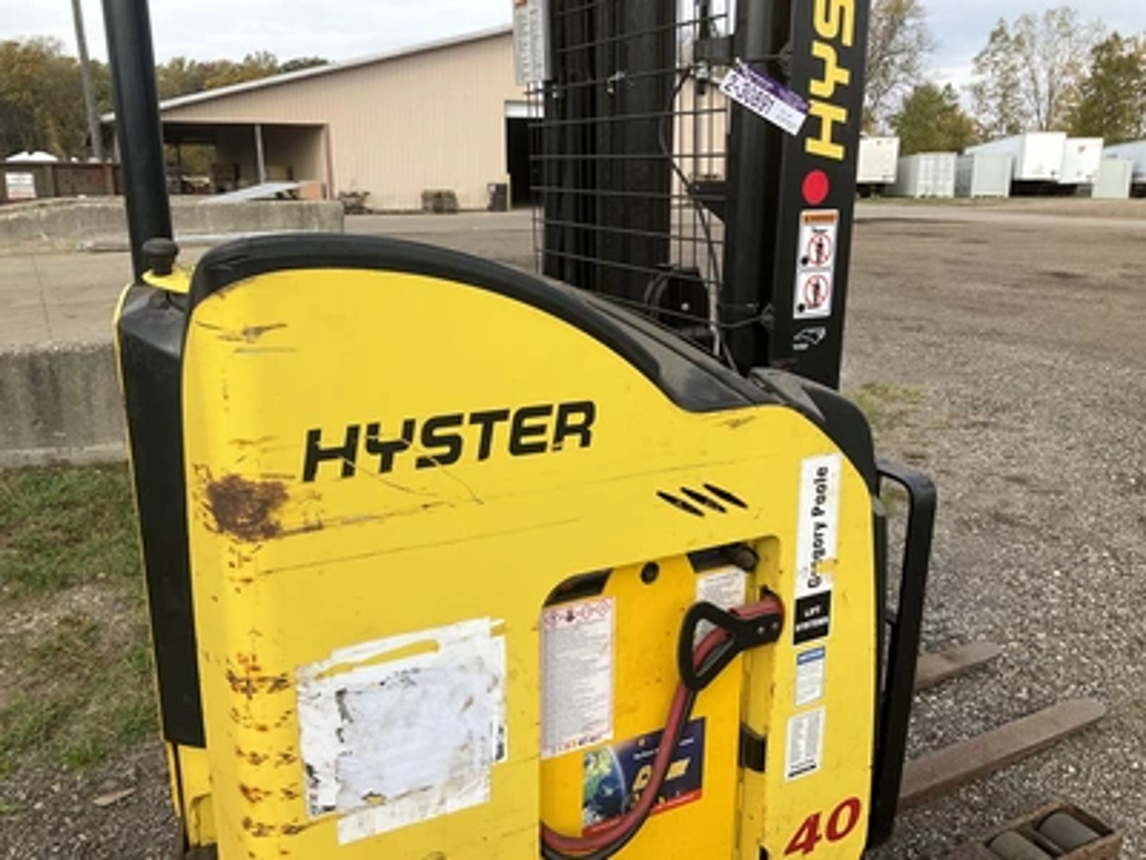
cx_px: 573
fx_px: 960
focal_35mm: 29
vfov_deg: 48.2
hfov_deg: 61.7
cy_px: 430
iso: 25
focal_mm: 3
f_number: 1.8
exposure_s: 1/978
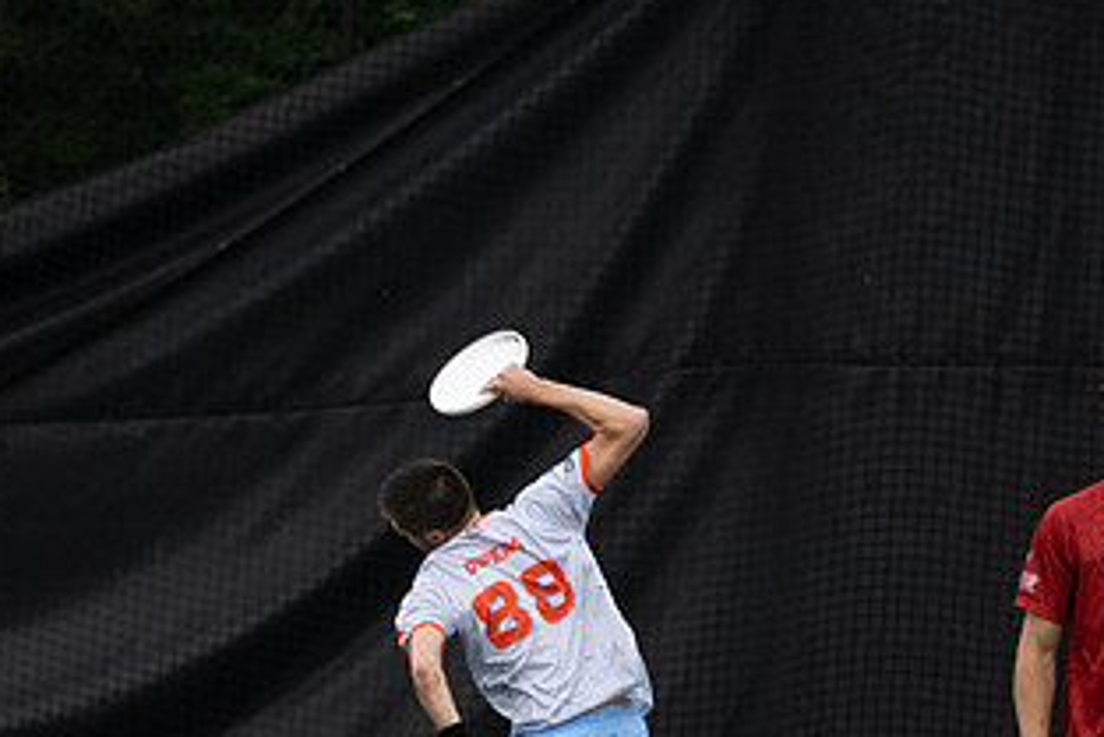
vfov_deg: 2.7
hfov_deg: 4.1
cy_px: 527
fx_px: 15462
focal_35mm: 504
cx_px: 432
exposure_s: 1/1000
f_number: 2.8
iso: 640
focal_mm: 140
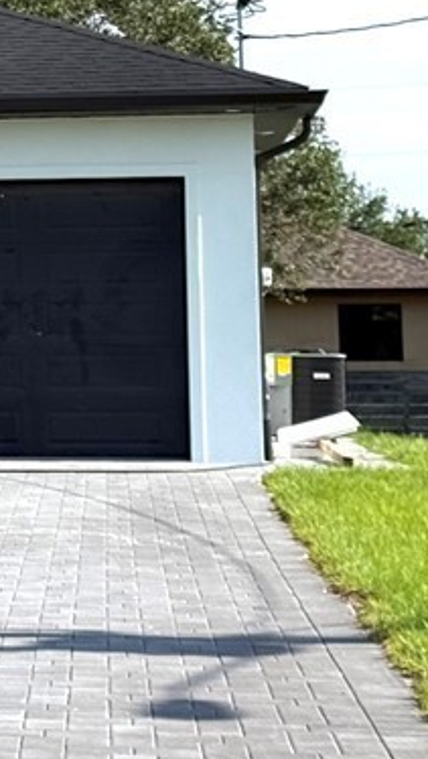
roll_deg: +0.0
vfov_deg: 14.9
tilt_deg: +4.8
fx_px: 2879
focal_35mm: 143
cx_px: -430
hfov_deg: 8.1
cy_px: 126
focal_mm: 6.76
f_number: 1.78
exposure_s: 1/6024
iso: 64
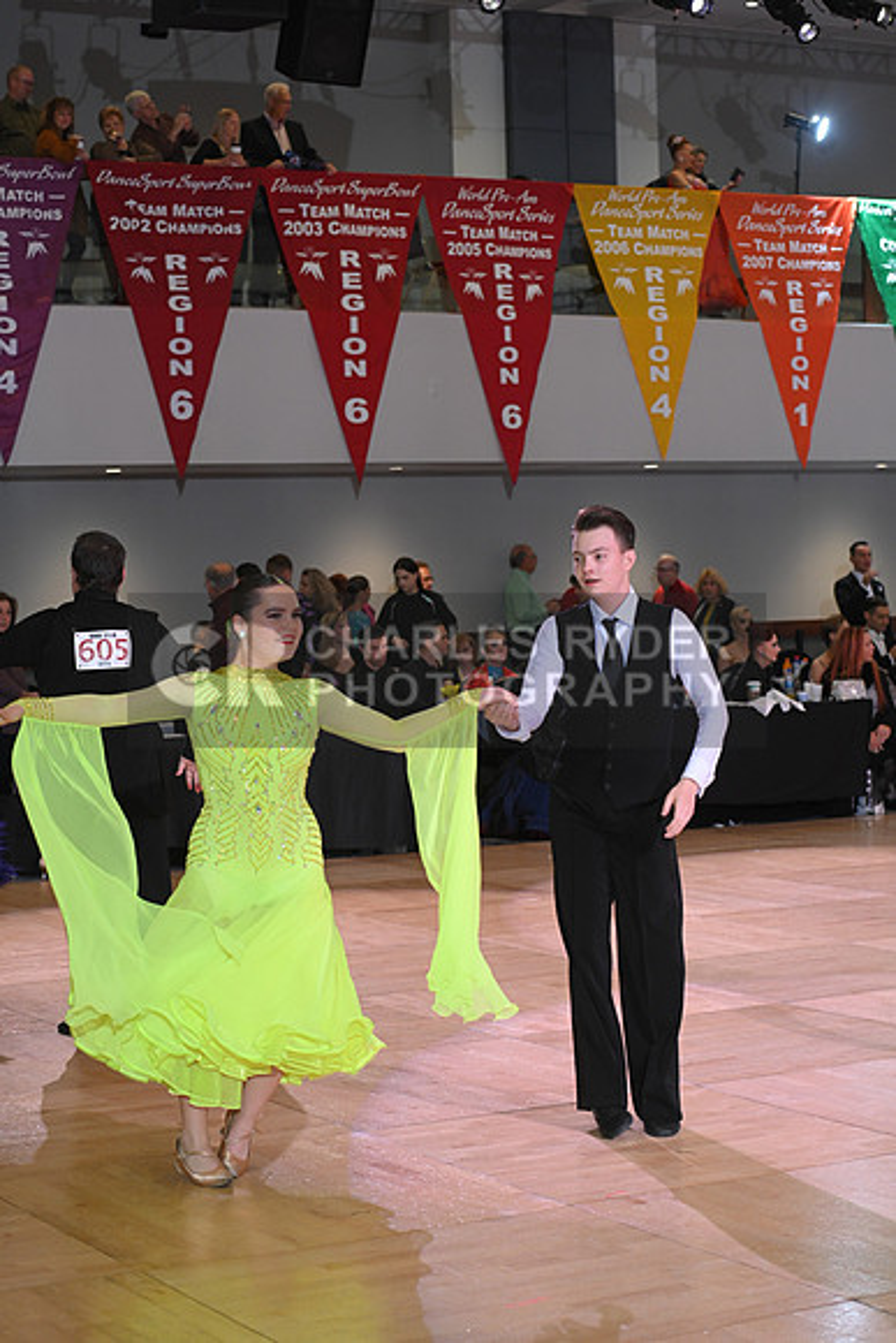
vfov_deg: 27.0
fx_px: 2798
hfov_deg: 18.2
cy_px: 672
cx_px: 448
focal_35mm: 75
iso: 1600
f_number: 4.5
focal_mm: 75
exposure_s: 1/200
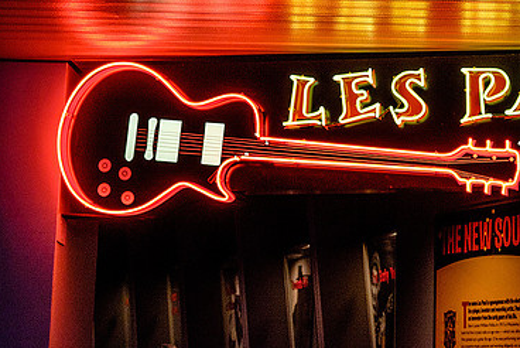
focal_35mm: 93
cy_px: 80
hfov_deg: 21.7
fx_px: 1344
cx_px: 393
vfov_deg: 14.7
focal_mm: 39
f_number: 6.4
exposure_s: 1/60
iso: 1600
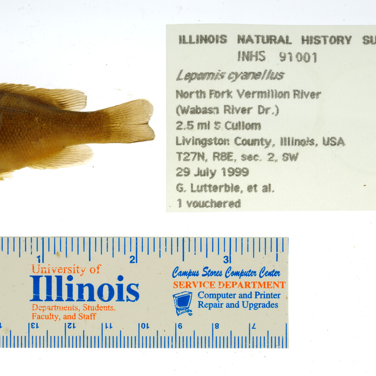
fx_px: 946
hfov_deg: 22.4
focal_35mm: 77
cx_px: 142
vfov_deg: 22.5
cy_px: 189
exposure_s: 1/160
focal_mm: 60
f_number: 10
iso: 100
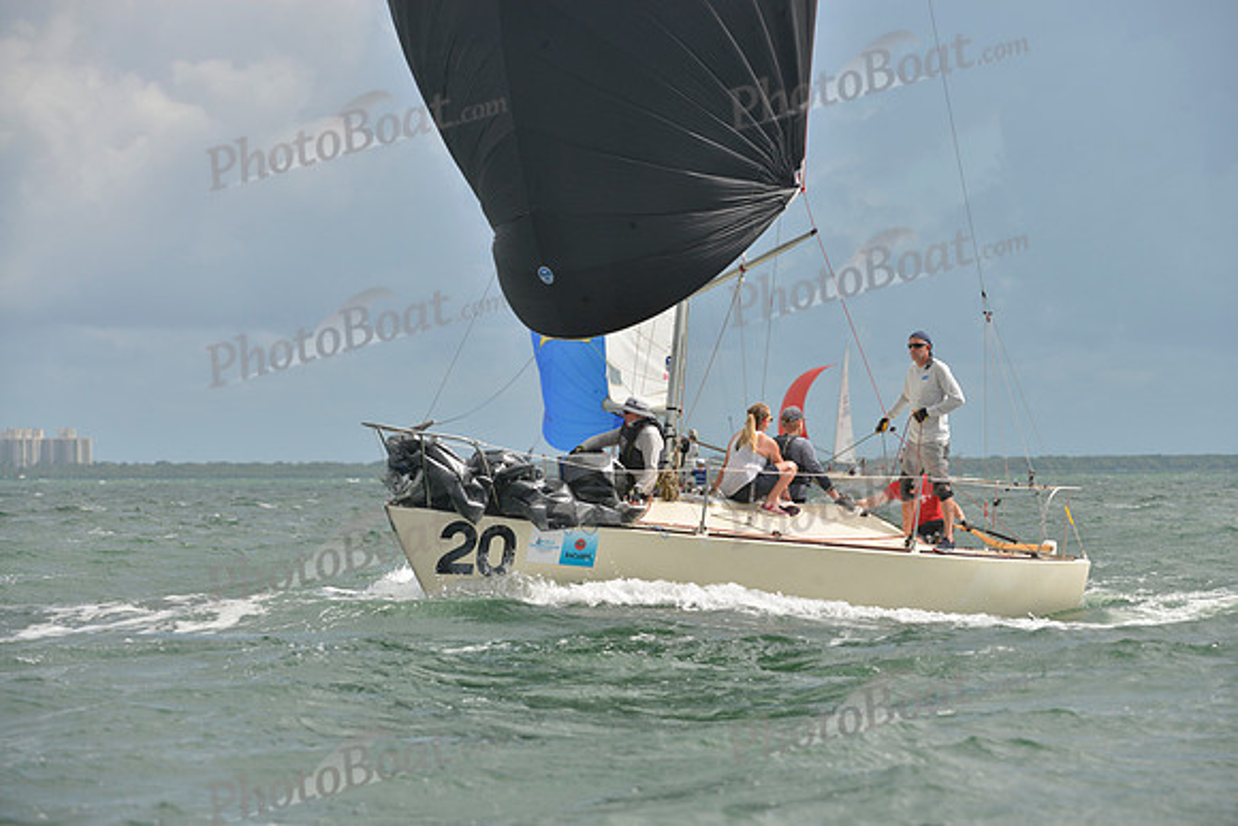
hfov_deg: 10.3
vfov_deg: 6.9
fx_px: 6879
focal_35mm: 200
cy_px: 413
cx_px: 619
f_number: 7.1
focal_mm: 200
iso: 280
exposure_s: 1/1250
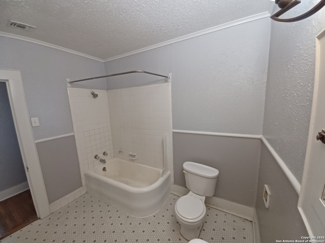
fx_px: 122
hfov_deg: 106.2
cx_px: 162
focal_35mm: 13
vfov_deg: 89.9
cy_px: 122
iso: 160
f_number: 2.2
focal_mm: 1.42
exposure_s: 1/30
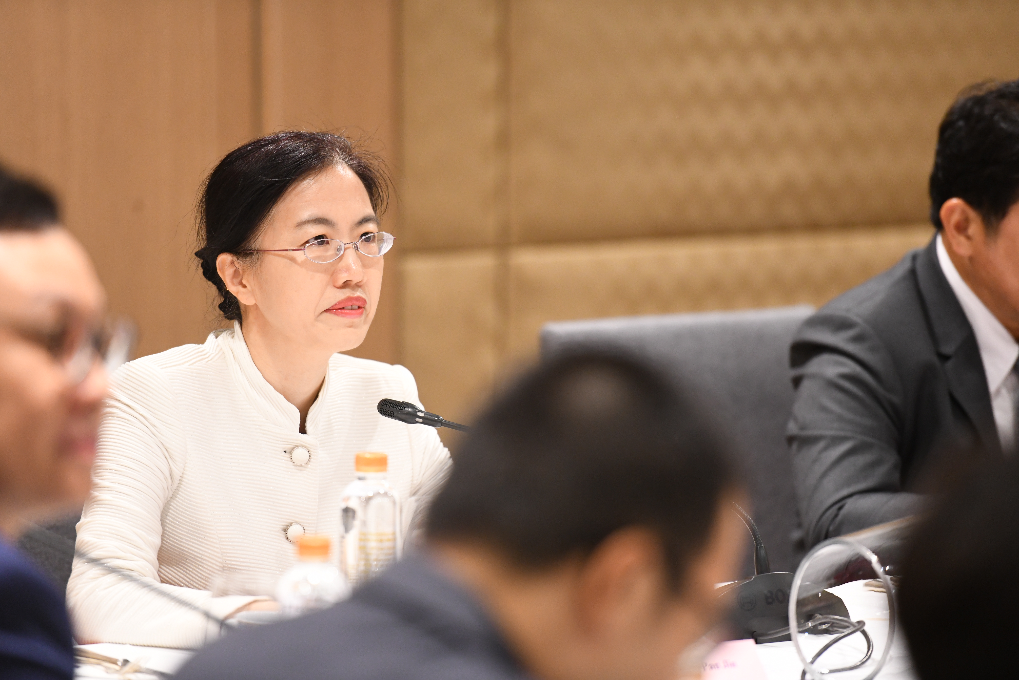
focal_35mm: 200
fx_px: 5661
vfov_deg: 6.9
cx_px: 510
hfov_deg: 10.3
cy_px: 340
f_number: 2.8
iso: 2500
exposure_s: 1/100
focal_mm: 200
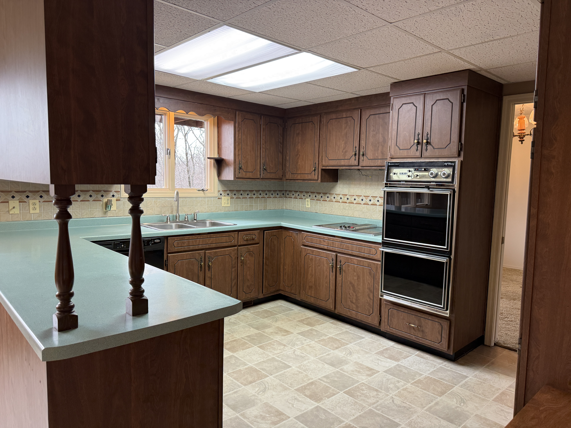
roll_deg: -1.4
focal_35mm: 24
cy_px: 214
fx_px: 396
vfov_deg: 56.8
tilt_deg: -4.1
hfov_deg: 71.6
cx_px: 286
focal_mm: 6.76
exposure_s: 1/120
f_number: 1.78
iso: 200
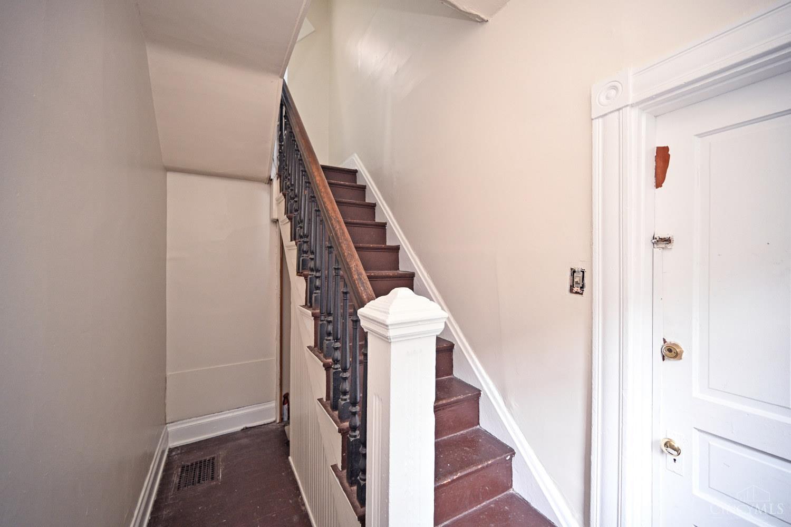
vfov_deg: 81.2
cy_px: 264
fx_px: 308
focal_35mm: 14
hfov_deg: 104.3
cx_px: 396
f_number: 4
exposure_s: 1/60
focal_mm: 14
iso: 1250
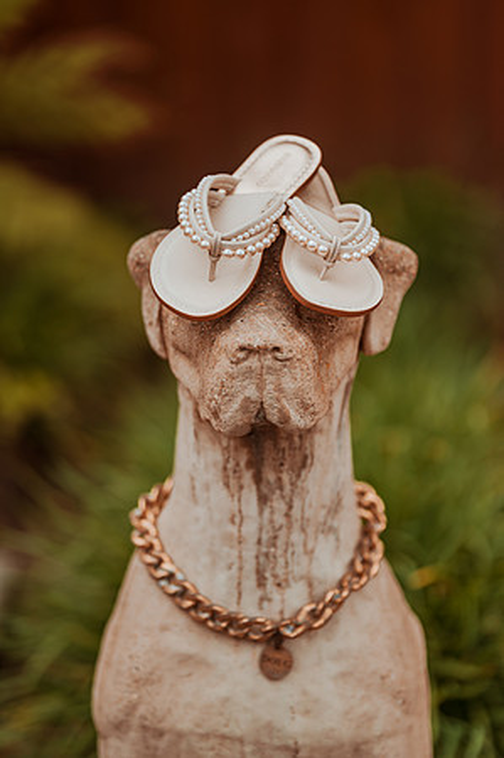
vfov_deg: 15.2
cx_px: 252
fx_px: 2841
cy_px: 379
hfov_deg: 10.1
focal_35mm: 135
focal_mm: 135
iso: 200
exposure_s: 1/5000
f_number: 1.8
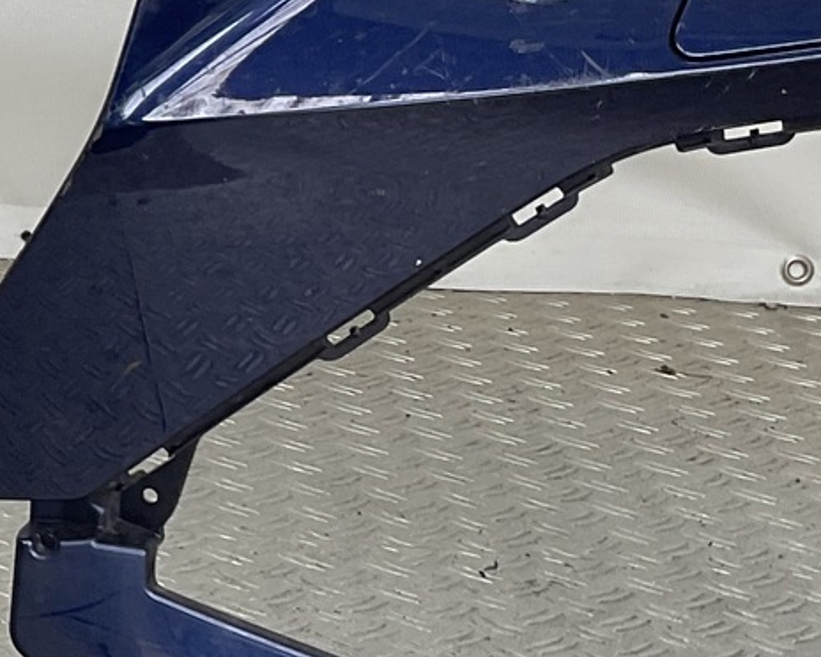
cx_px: -345
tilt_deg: -9.7
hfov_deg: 14.7
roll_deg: -2.7
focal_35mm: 123
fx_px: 2988
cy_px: 5
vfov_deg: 12.4
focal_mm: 3
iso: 16
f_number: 1.8
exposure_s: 1/149
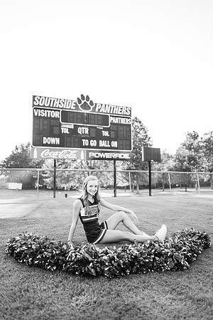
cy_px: 160
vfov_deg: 73.7
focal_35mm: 24
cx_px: 106
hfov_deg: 53.1
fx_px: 213
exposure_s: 1/500
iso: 125
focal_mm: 24
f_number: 2
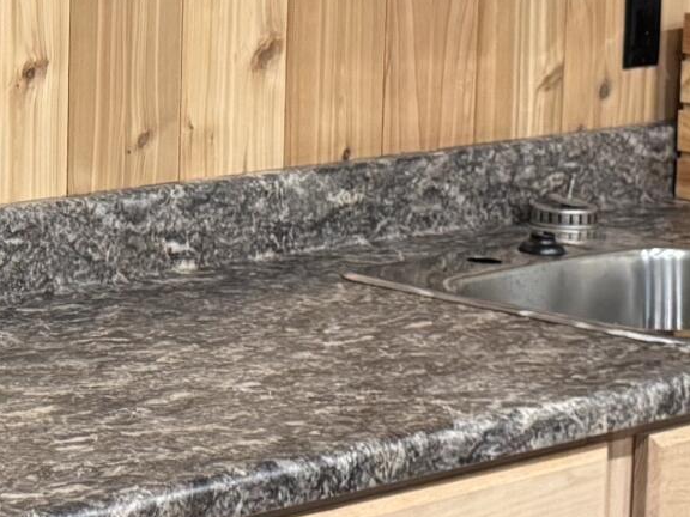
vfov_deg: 11.8
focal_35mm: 125
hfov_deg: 15.0
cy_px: 37
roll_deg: +0.0
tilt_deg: -7.0
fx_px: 2492
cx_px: -242
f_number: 1.78
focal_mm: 6.76
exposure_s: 1/60
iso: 400
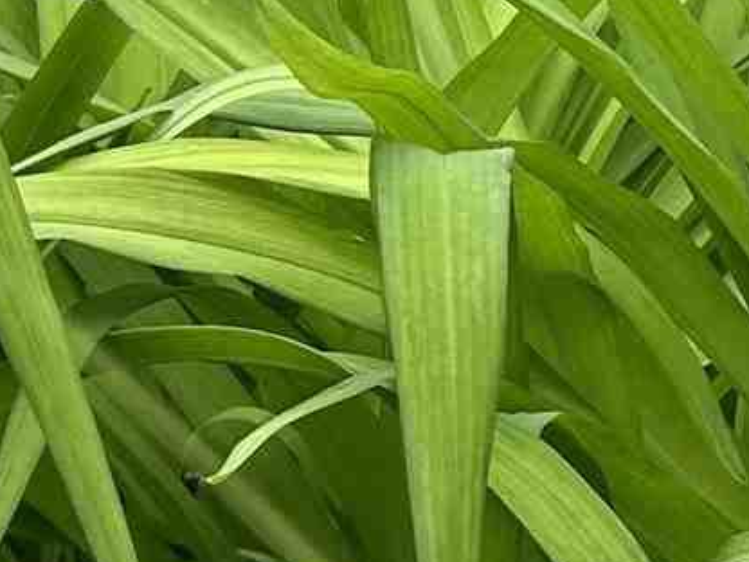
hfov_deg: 9.3
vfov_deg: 7.7
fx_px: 4154
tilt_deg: -13.3
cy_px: 241
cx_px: 1768
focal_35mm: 192
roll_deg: +0.1
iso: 50
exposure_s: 1/949
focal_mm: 5.7
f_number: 1.5
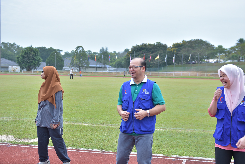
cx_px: 122
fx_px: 327
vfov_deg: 28.1
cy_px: 82
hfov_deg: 41.1
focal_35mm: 48
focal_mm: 32
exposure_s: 1/200
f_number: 2.8
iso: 100
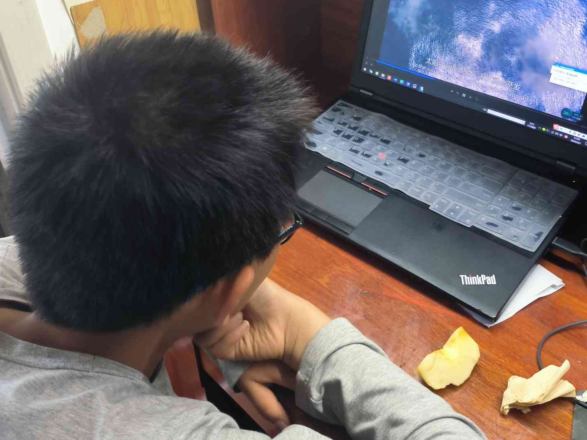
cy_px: 154
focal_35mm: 35
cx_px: 309
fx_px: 593
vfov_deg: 40.3
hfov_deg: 52.6
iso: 764
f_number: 1.79
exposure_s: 1/50.3
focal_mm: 4.71
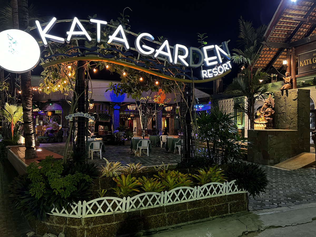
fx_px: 237
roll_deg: +0.3
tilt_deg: +0.0
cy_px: 118
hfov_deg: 67.3
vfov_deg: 53.1
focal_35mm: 26
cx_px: 158
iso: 640
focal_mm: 5.7
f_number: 1.5
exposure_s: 1/33
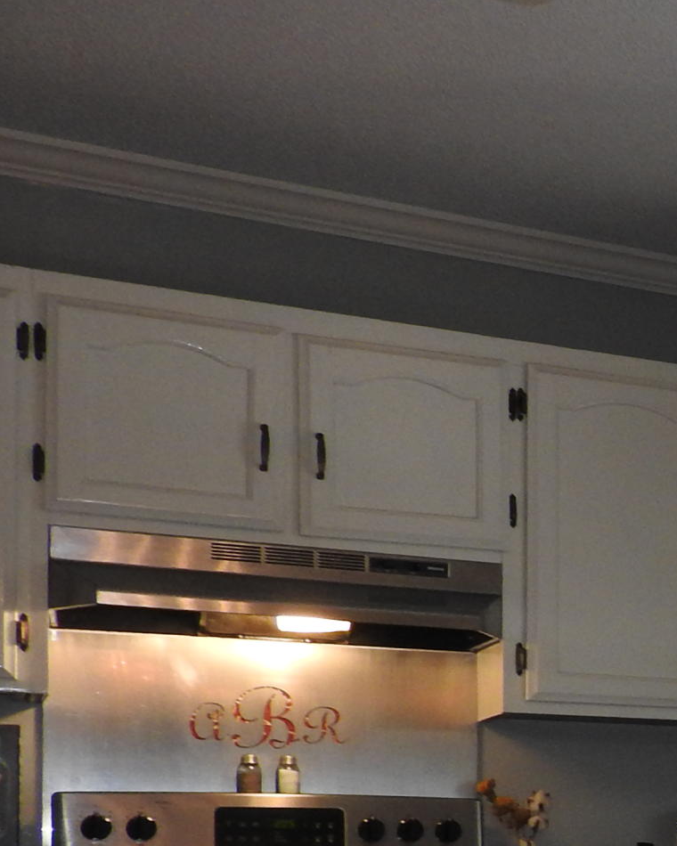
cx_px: 1335
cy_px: 858
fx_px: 1853
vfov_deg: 24.5
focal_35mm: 74
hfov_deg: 16.2
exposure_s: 1/30
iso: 200
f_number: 3.3
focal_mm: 4.3
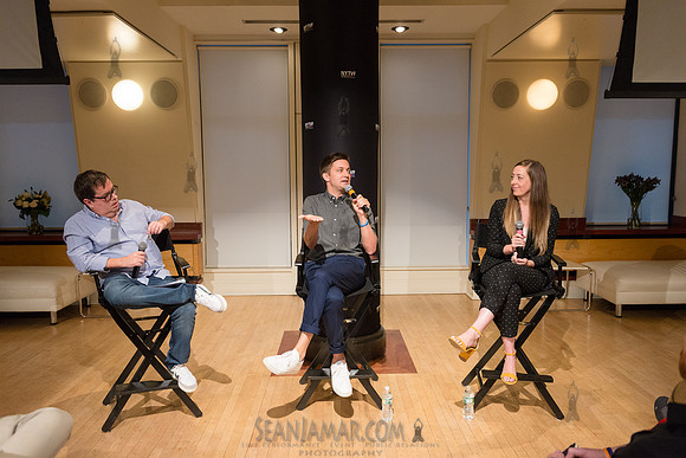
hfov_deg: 65.5
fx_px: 534
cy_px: 229
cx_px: 343
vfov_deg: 46.4
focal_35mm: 28
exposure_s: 1/320
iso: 2500
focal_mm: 28
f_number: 4
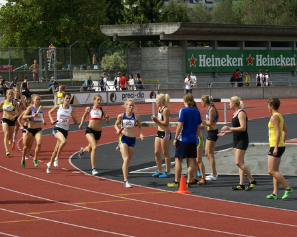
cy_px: 118
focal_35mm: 128
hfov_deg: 15.1
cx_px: 138
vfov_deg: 12.1
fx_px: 1122
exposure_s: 1/400
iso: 100
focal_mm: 75
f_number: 7.1
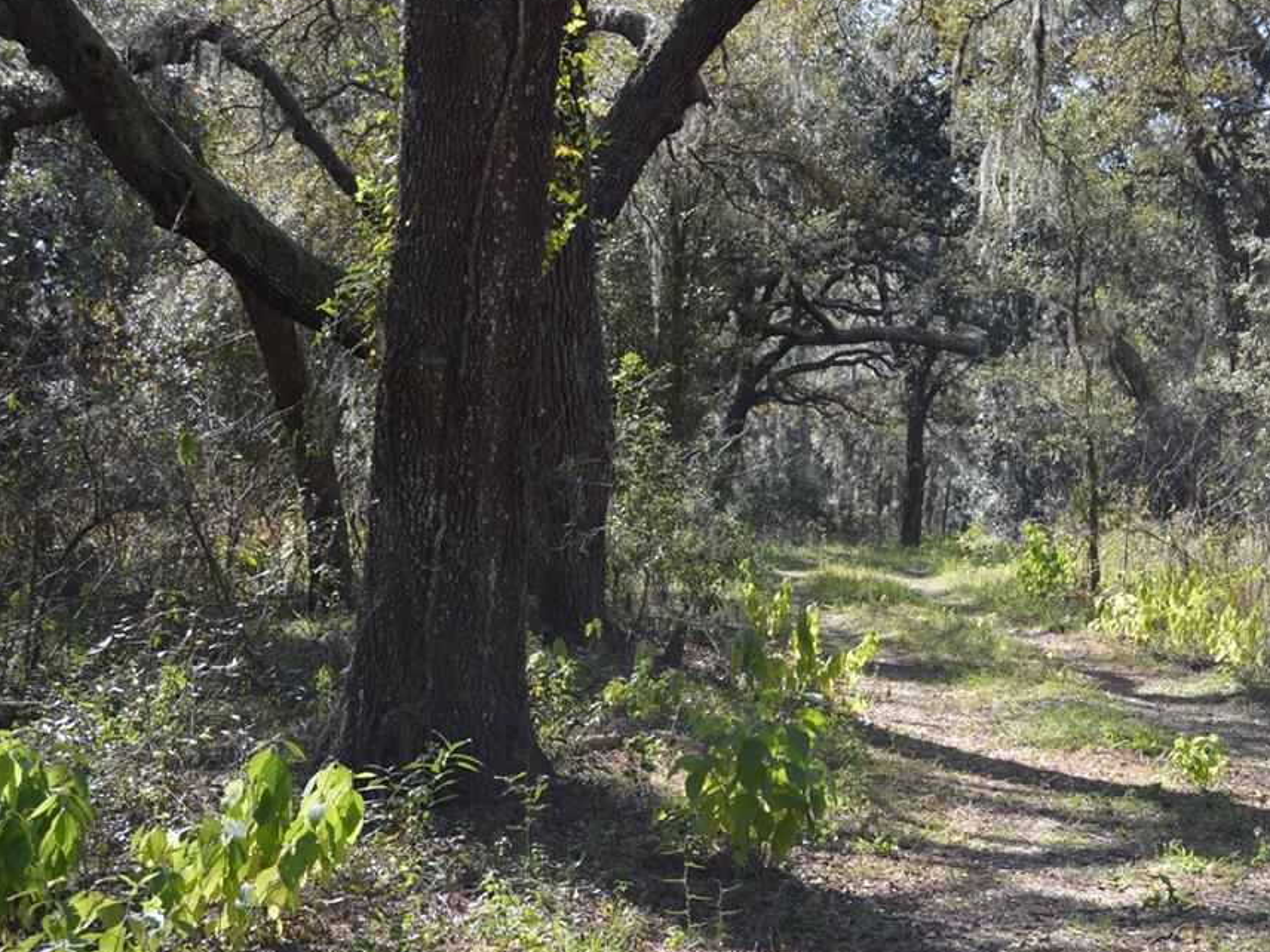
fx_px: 2568
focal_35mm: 70
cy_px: 541
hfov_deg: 27.6
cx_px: 850
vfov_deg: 21.0
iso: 100
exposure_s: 1/125
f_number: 5.6
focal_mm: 26
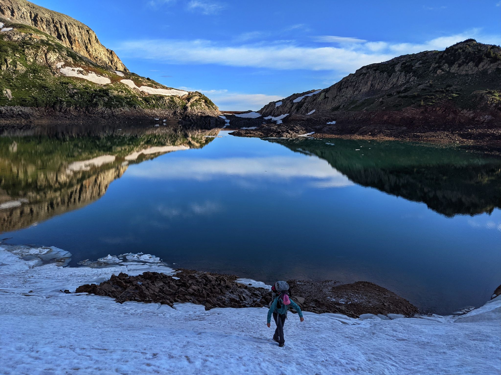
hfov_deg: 65.3
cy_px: 188
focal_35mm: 27
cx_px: 250
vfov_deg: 51.4
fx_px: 391
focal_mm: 4.38
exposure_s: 1/2132
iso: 57
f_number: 1.73
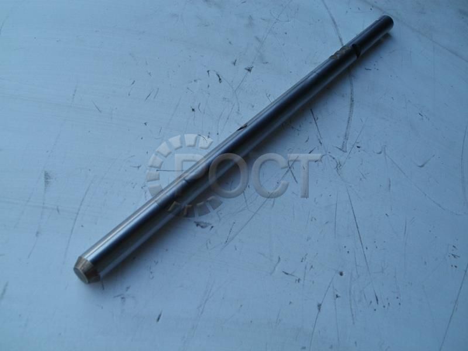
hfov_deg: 51.4
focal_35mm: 36
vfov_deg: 39.7
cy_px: 176
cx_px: 234
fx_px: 487
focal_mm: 6.3
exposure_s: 1/100
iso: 100
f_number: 5.6
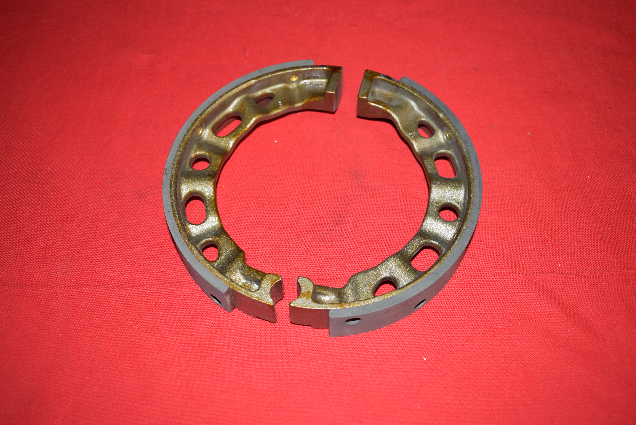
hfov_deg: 51.2
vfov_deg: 35.6
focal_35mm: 38
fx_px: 663
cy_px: 212
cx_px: 318
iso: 640
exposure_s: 1/125
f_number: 5
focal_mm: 25
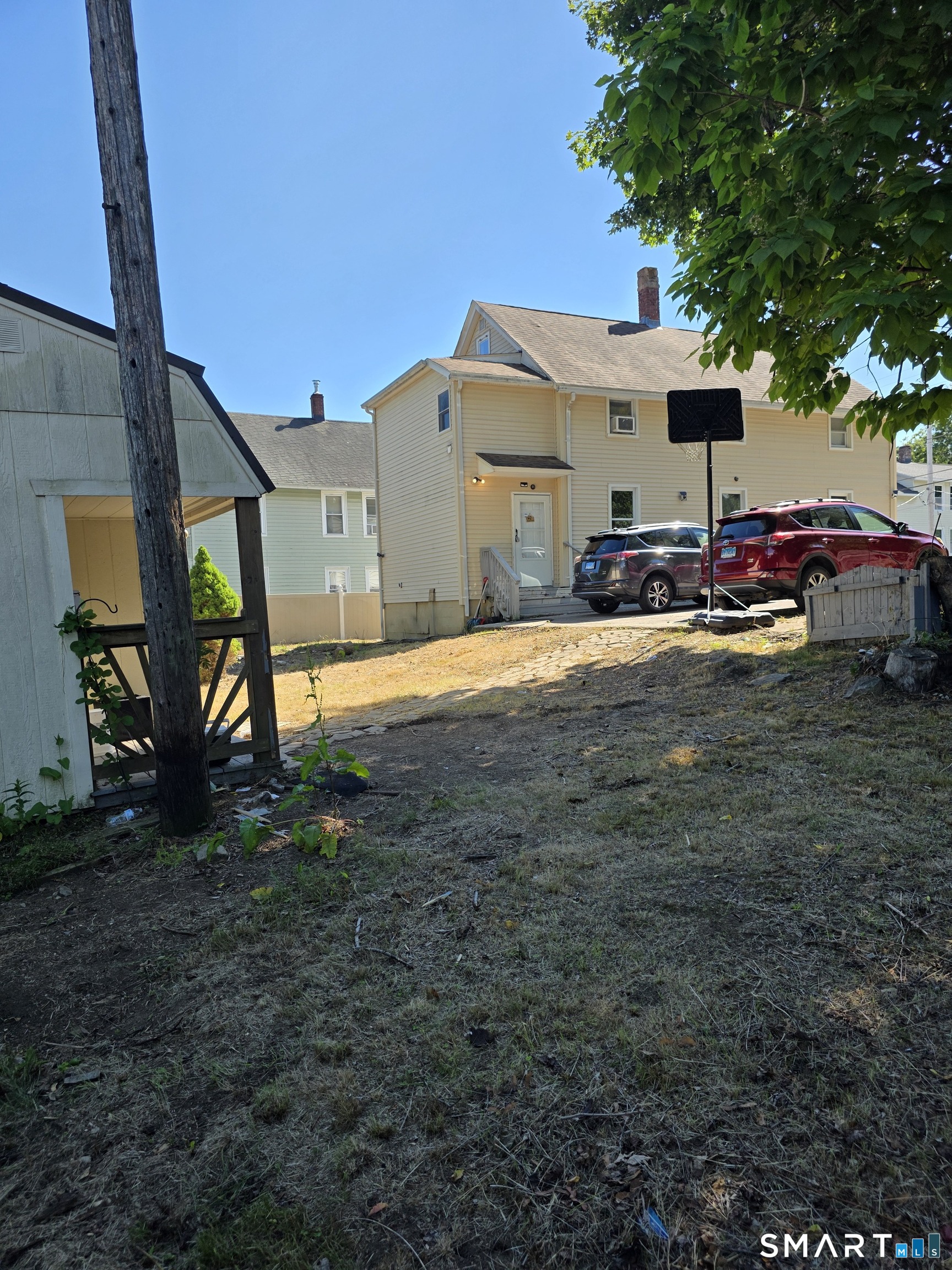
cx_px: 476
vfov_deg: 73.9
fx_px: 843
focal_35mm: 23
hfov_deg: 58.9
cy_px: 635
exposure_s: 1/3001
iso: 80
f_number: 1.7
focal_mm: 6.3
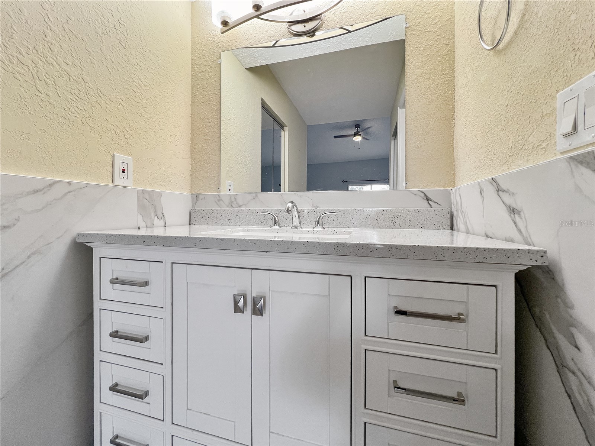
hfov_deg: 106.2
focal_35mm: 13
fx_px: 223
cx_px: 298
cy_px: 223
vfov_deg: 89.9
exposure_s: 1/120
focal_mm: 1.57
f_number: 1.8
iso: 80
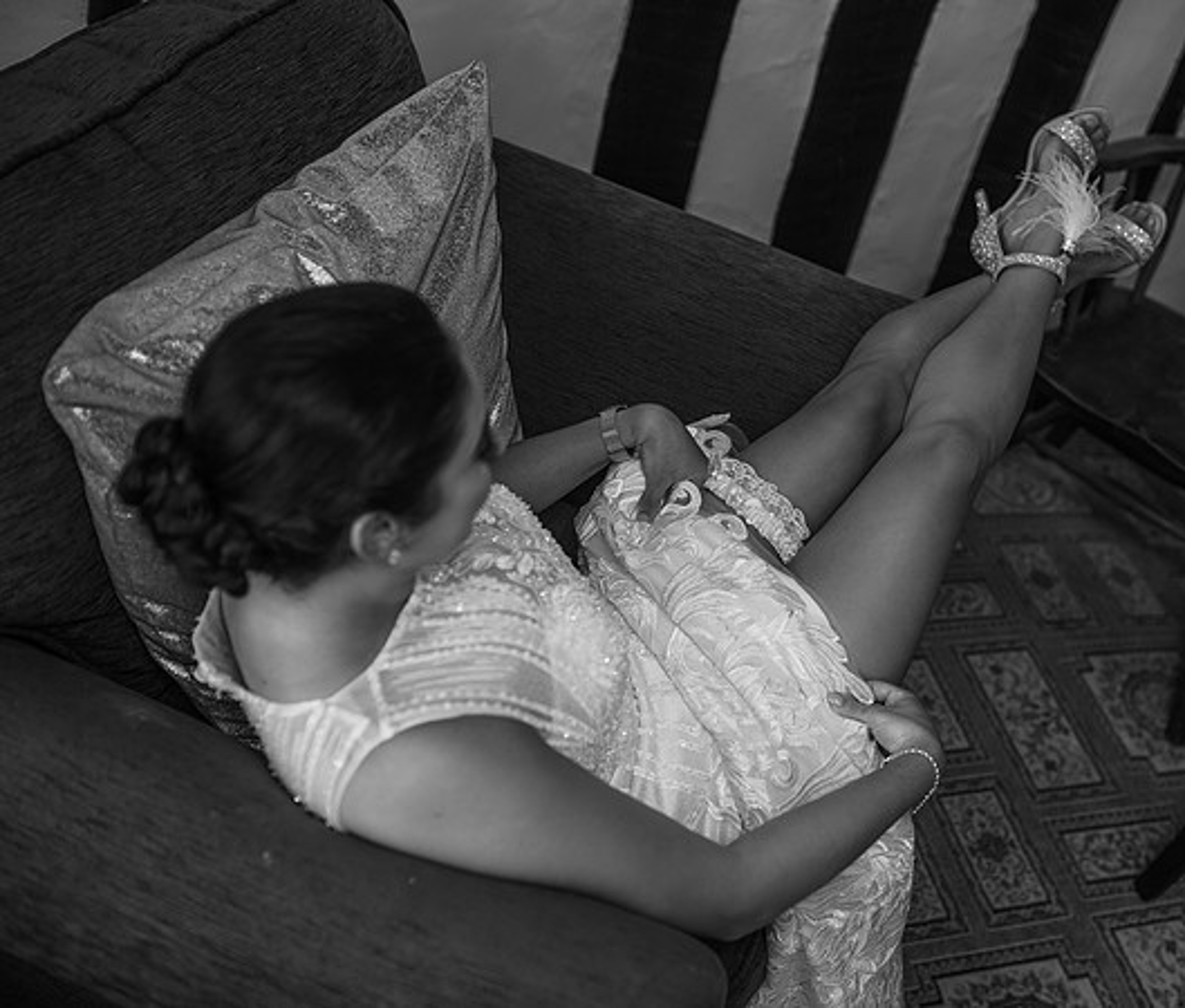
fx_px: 1472
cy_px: 504
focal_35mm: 41
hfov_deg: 43.4
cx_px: 758
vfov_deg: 37.8
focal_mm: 35
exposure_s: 1/100
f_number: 2.5
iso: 125
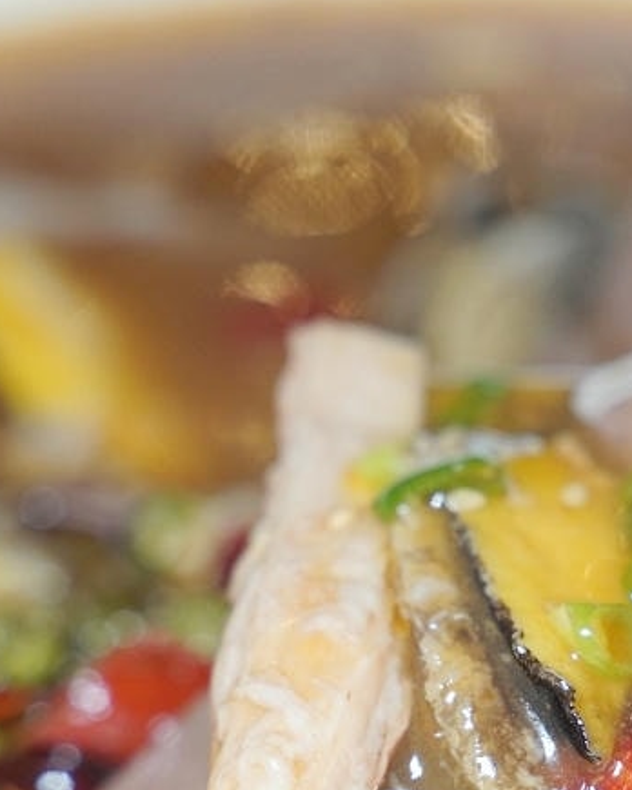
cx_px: 628
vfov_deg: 9.9
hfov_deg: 7.9
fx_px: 4536
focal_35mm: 194
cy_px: 559
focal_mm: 75
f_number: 4
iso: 800
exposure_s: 1/80
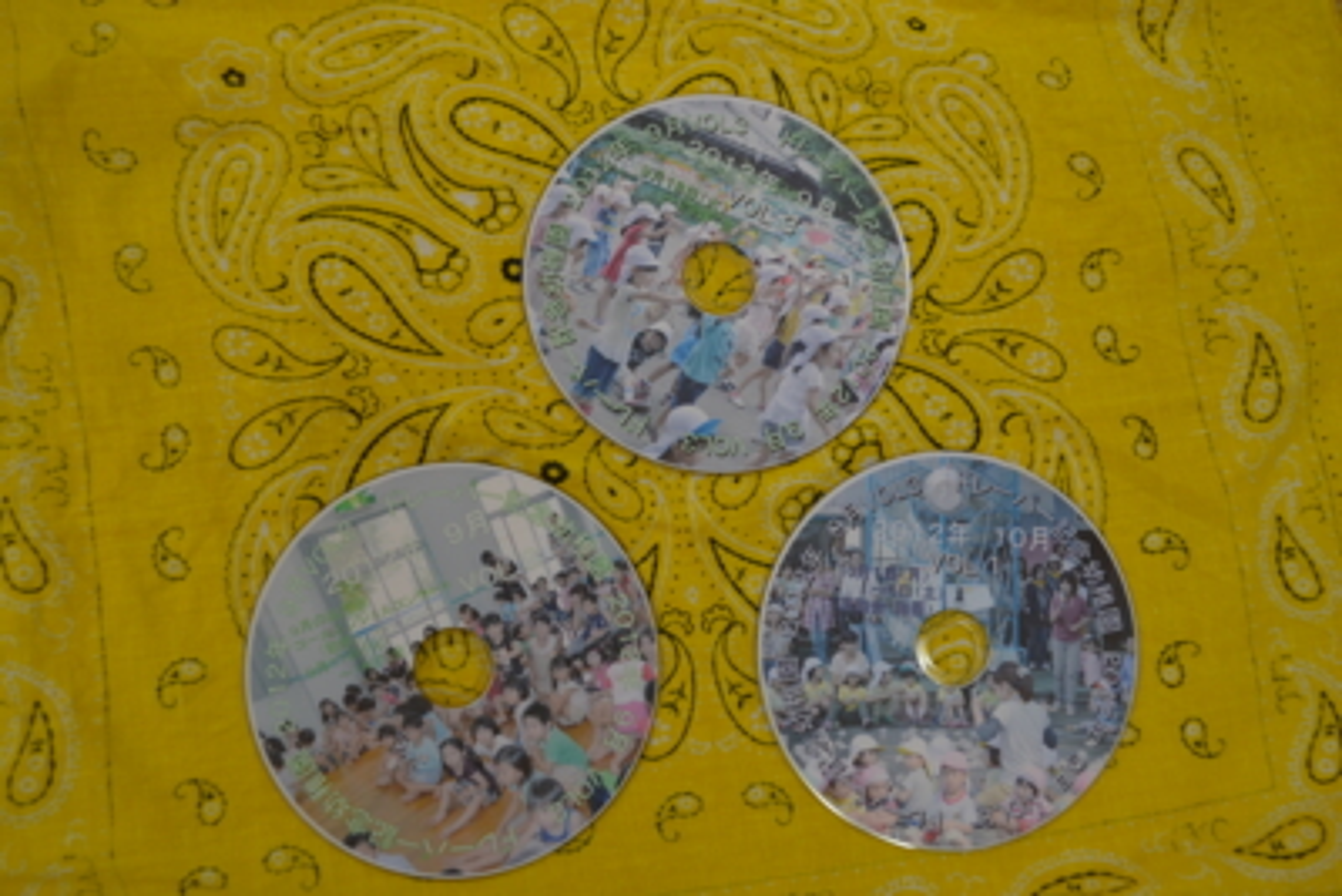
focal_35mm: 30
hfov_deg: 61.9
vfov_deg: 43.6
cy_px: 448
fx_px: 1119
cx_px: 671
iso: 400
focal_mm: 20
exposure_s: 1/100
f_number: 5
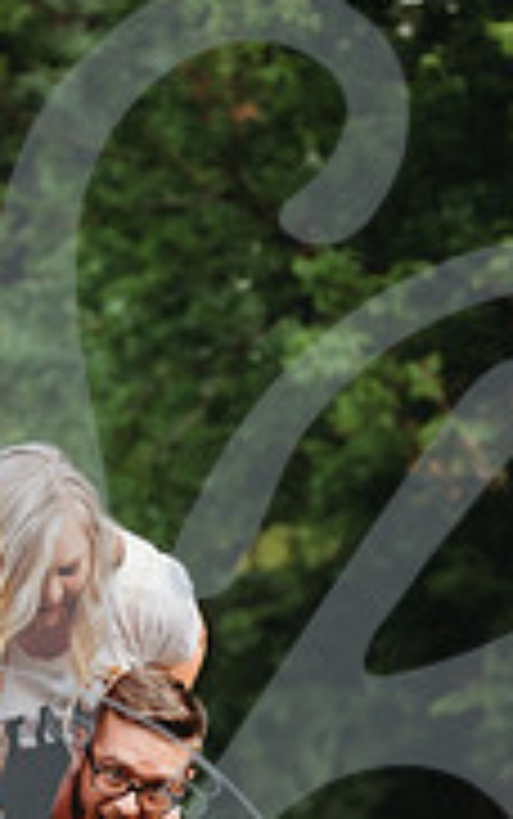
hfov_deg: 6.9
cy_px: 738
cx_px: 140
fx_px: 4221
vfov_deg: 11.0
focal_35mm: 189
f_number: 2.8
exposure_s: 1/250
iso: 1000
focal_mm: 75
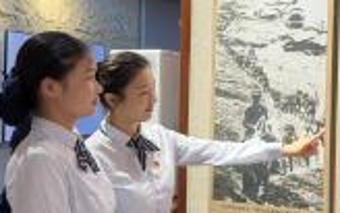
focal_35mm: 62
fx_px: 575
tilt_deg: -0.8
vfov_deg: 21.0
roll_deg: -1.1
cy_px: 95
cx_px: 245
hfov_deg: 32.4
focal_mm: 6.76
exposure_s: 1/100
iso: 100
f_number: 1.78
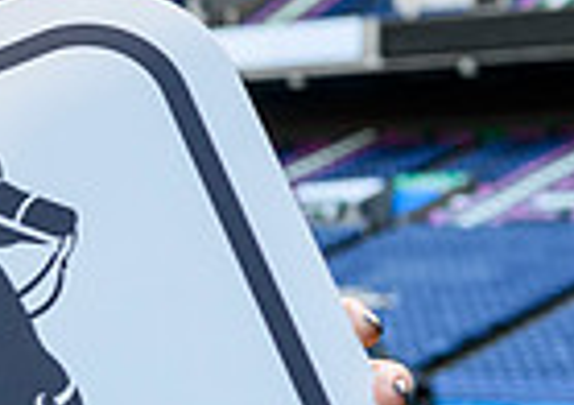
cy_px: 297
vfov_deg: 8.6
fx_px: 2678
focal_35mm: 165
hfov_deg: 10.6
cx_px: -765
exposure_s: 1/160
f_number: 4.5
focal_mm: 35
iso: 320
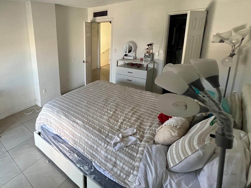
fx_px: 138
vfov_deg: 67.5
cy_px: 70
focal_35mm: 19
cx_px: 70
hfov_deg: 79.6
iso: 250
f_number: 1.8
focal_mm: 1.57
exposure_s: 1/92
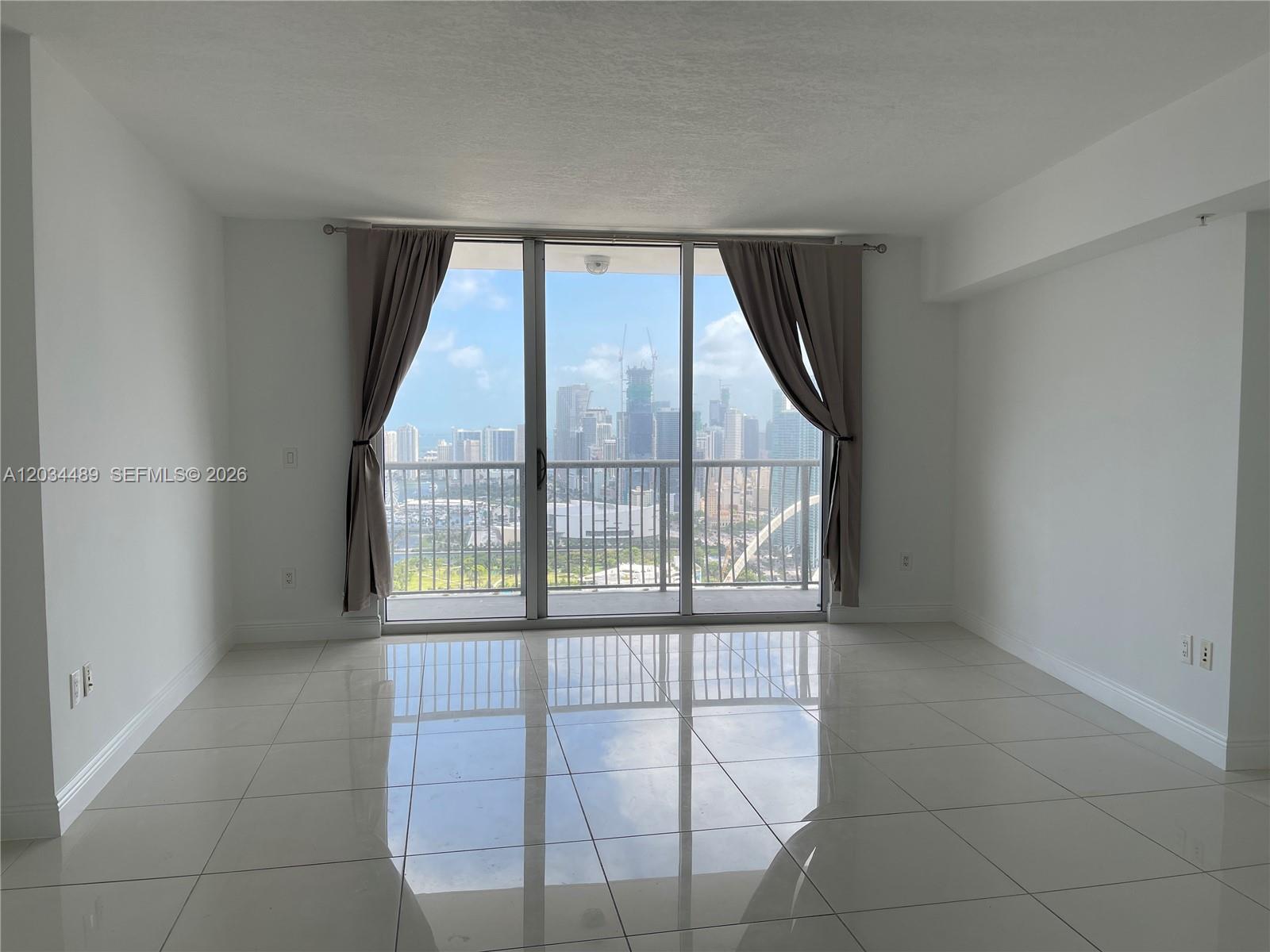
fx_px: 917
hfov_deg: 69.4
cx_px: 635
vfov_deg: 54.9
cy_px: 476
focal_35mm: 25
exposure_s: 1/635
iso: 32
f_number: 1.6
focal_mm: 5.1
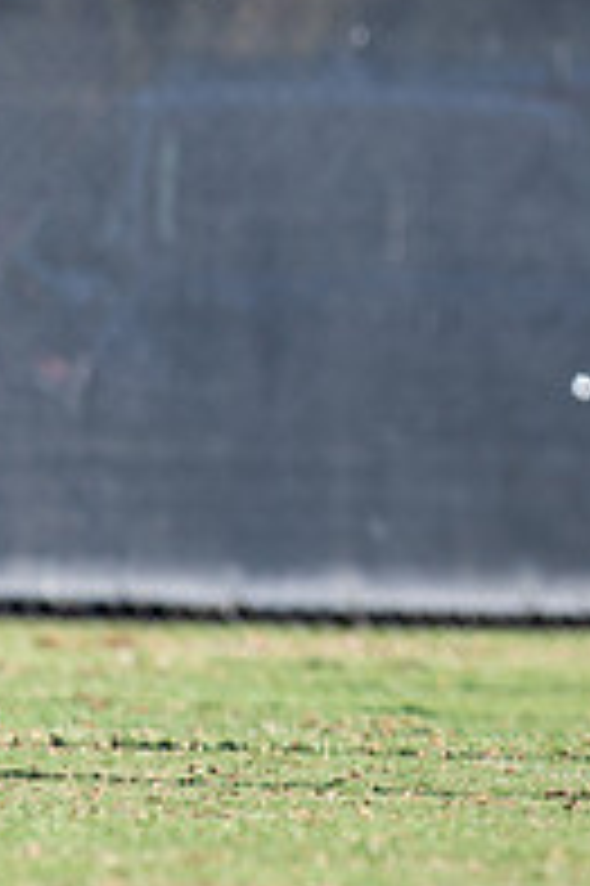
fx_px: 44251
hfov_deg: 0.8
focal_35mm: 1797
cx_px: 1215
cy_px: 269
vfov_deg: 1.1
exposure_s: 1/1600
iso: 140
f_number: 2.8
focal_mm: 400
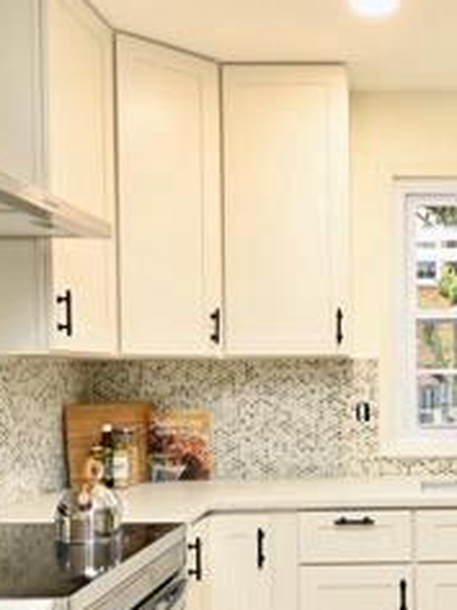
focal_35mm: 44
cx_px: 400
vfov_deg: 42.8
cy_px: 359
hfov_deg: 31.5
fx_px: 775
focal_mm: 10
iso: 320
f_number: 7.1
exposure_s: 1/15
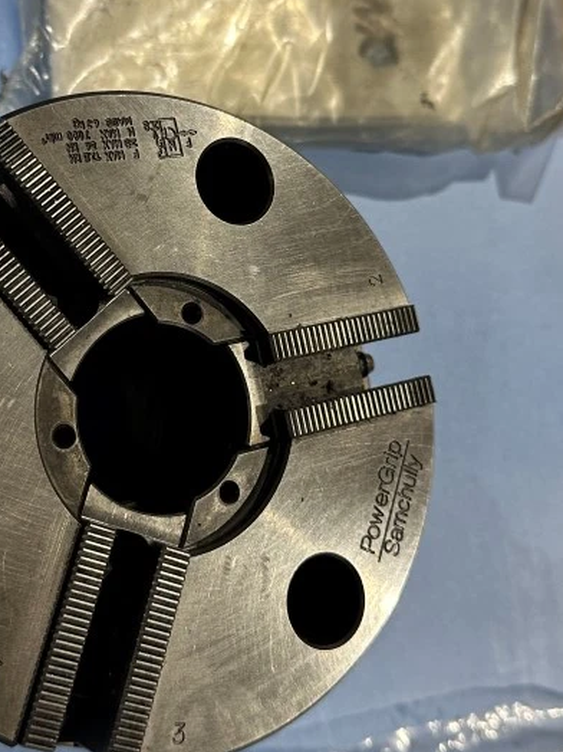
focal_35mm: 47
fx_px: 1020
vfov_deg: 40.2
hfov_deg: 30.7
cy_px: 293
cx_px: 213
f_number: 1.78
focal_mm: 6.86
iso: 160
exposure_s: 1/60
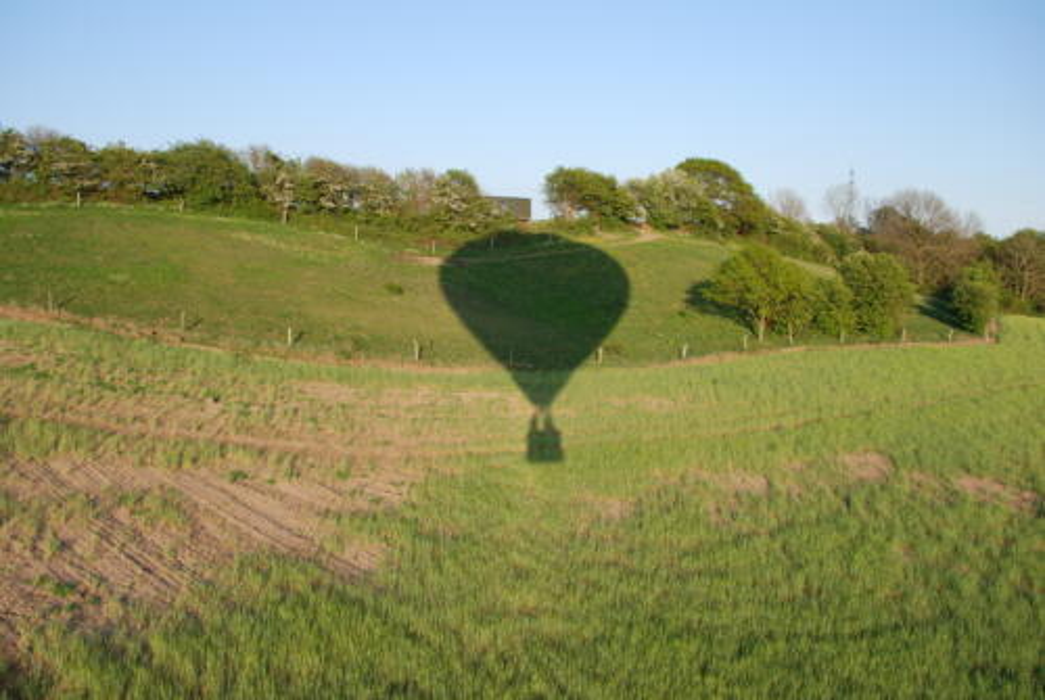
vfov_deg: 43.7
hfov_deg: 61.9
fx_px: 872
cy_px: 350
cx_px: 522
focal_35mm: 30
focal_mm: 20
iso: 100
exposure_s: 1/160
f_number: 6.3
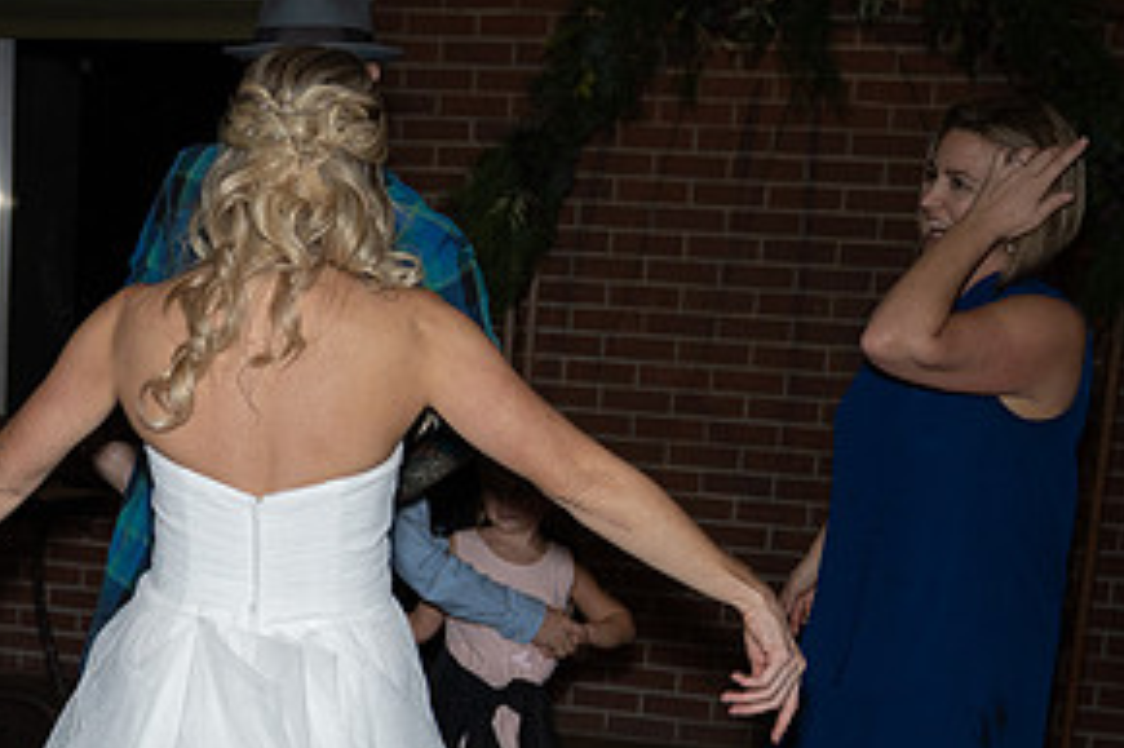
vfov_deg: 22.2
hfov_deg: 32.4
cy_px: 618
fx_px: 1872
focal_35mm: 60
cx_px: 209
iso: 2500
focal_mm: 30
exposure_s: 1/250
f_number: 2.8
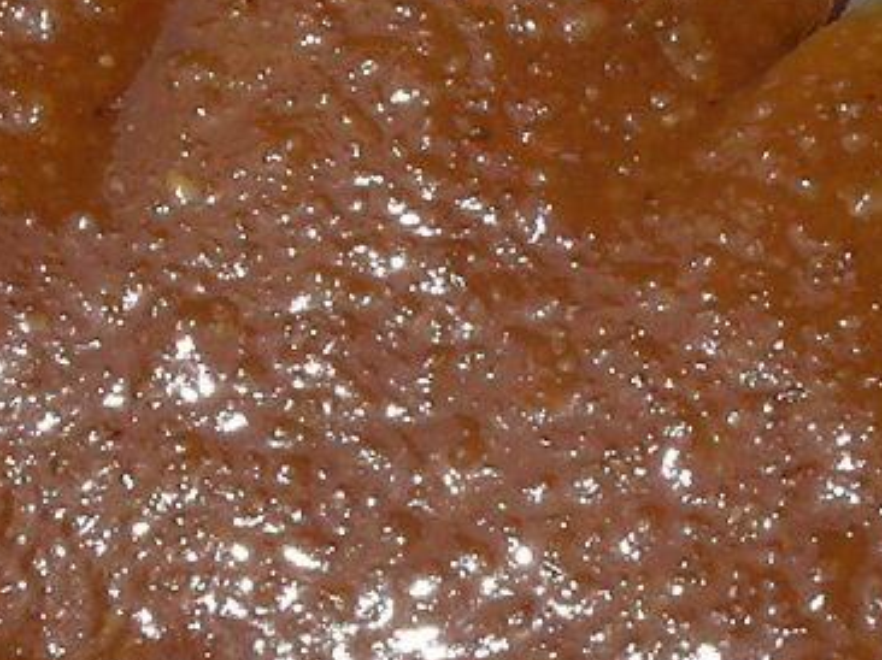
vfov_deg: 11.1
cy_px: 390
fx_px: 3387
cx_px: 487
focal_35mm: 133
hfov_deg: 14.8
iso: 50
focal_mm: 6
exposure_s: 1/347
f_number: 7
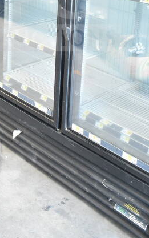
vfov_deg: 28.9
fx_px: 435
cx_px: 57
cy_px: 6
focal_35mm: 67
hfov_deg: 19.4
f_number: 3.5
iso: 1600
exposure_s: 1/30
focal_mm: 20
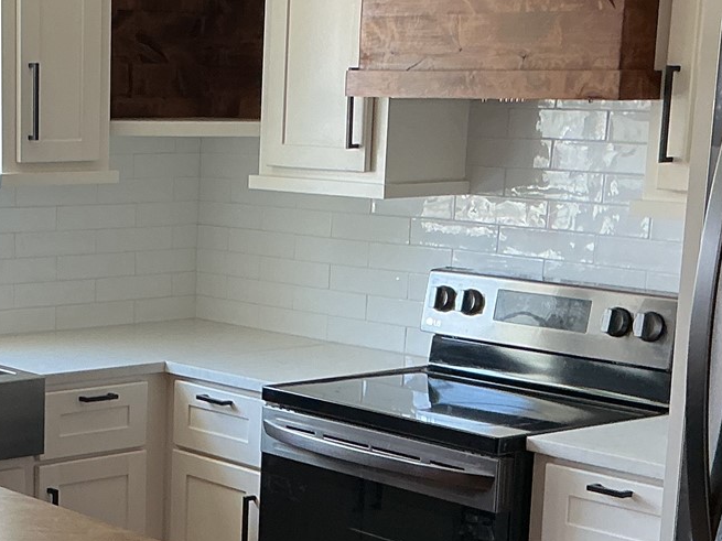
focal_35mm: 85
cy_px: 422
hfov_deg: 22.4
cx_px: 55
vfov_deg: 17.2
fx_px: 1773
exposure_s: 1/60
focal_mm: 3
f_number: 1.8
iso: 40
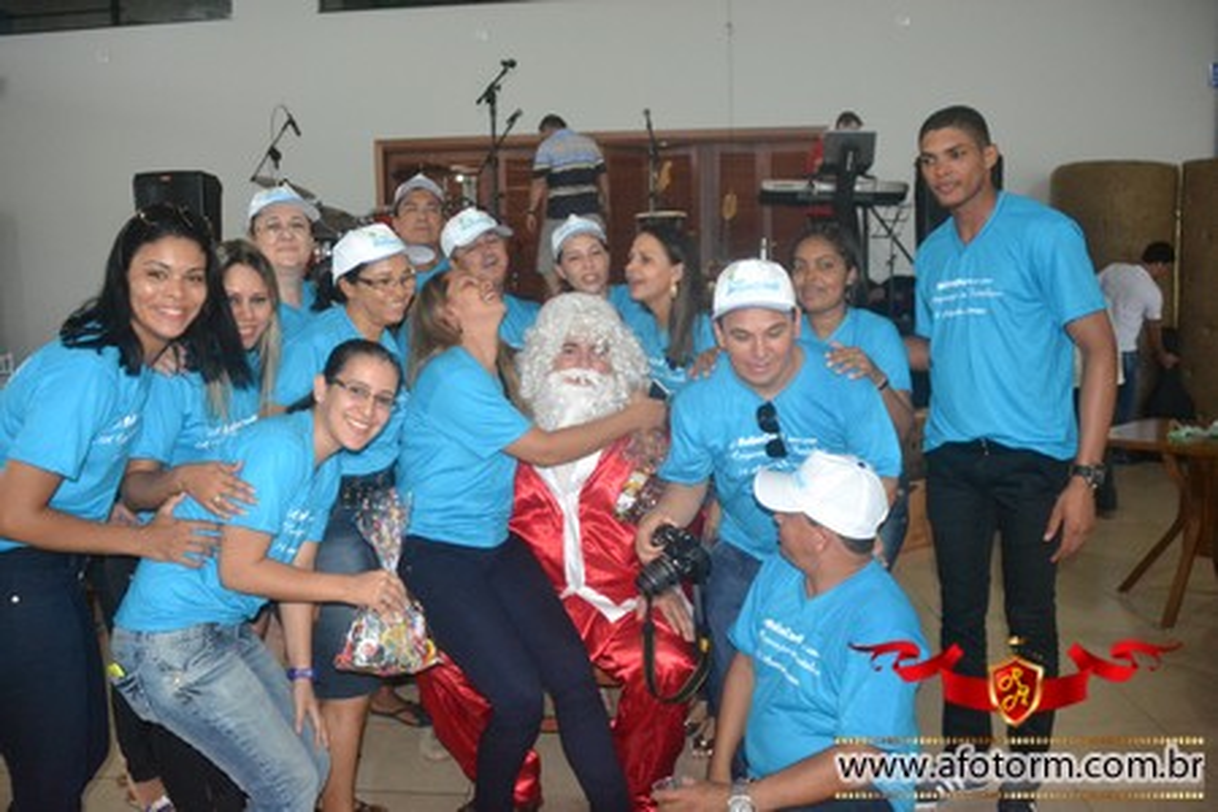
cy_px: 406
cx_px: 609
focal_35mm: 30
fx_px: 1015
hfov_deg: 61.9
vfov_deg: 43.6
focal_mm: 20
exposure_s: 1/60
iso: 3200
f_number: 3.5
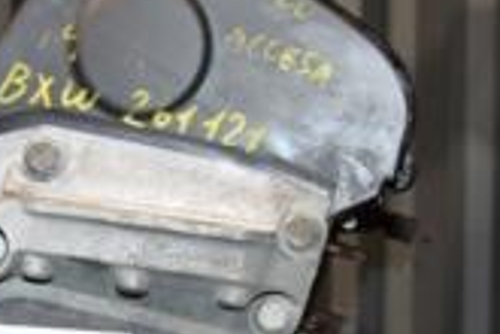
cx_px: 39
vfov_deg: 13.4
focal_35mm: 98
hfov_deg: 20.4
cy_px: 437
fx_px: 1361
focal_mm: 18
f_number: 5
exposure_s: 1/60
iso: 800
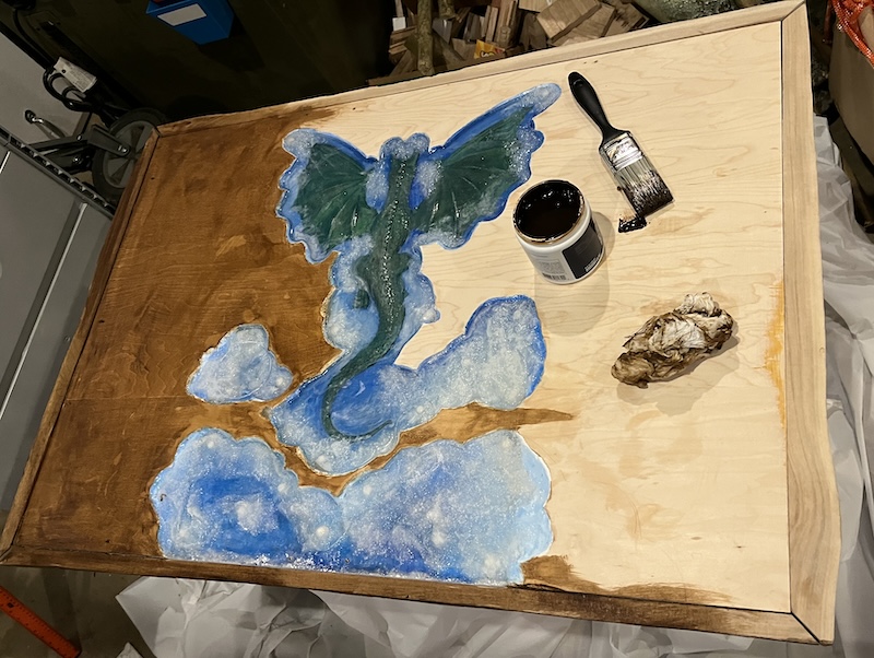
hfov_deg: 67.2
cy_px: 329
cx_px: 437
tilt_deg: -56.8
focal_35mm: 26
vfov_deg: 53.2
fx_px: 657
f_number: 1.6
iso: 320
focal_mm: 5.1
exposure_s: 1/60
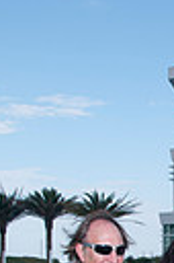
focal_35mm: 95
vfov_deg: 20.5
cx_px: 232
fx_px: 691
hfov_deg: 13.8
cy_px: 288
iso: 100
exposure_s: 1/250
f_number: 8
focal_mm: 18
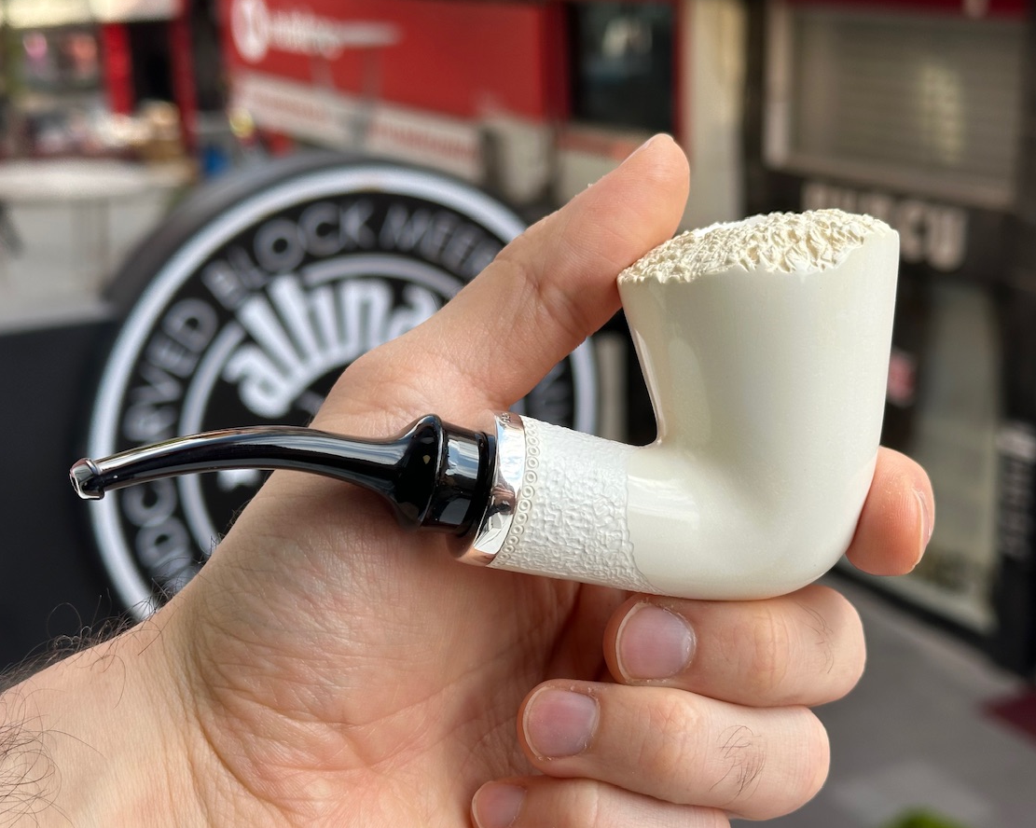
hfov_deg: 34.7
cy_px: 405
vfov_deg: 28.1
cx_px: 543
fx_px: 1655
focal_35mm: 54
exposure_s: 1/642
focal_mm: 6.86
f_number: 1.78
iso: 64
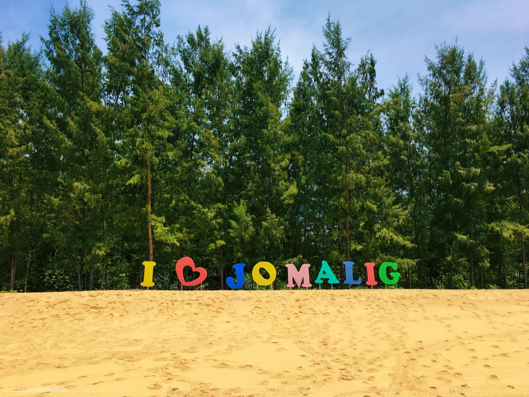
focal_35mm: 29
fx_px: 443
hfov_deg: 61.7
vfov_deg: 48.2
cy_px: 198
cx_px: 264
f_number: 2.2
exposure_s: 1/1900
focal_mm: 4.15
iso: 25
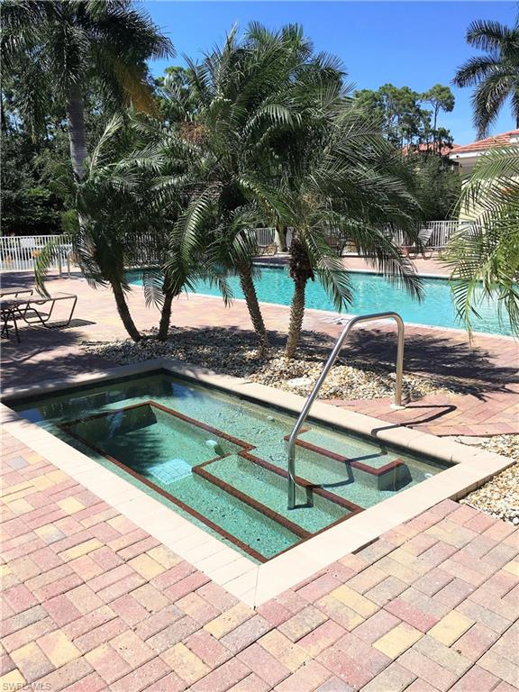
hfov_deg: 48.2
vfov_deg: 61.7
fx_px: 580
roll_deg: -0.3
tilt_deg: -9.6
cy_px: 346
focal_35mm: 29
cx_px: 260
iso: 25
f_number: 2.2
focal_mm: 4.15
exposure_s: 1/1972
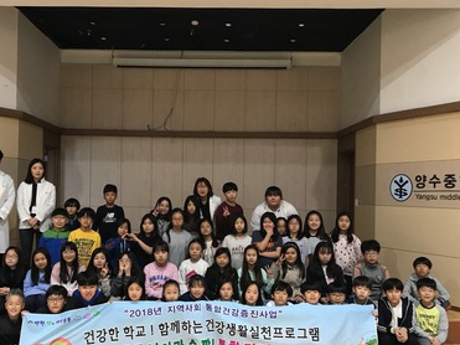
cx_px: 197
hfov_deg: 50.0
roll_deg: -0.5
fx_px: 492
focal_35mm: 37
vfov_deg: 38.6
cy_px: 195
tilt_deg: +0.1
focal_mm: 3.99
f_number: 1.8
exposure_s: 1/30
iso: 40
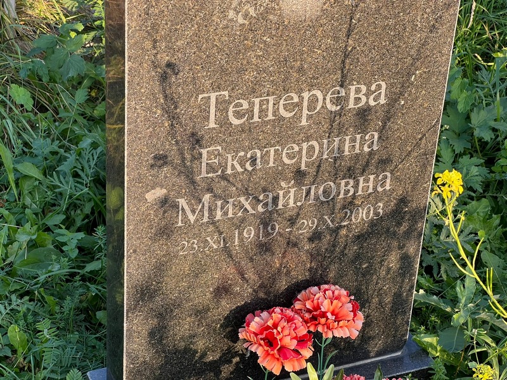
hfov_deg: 25.3
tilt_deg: -30.2
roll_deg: -6.2
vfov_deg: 19.1
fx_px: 1128
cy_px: 190
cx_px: 254
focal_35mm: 77
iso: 32
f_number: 2.8
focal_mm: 9
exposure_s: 1/99
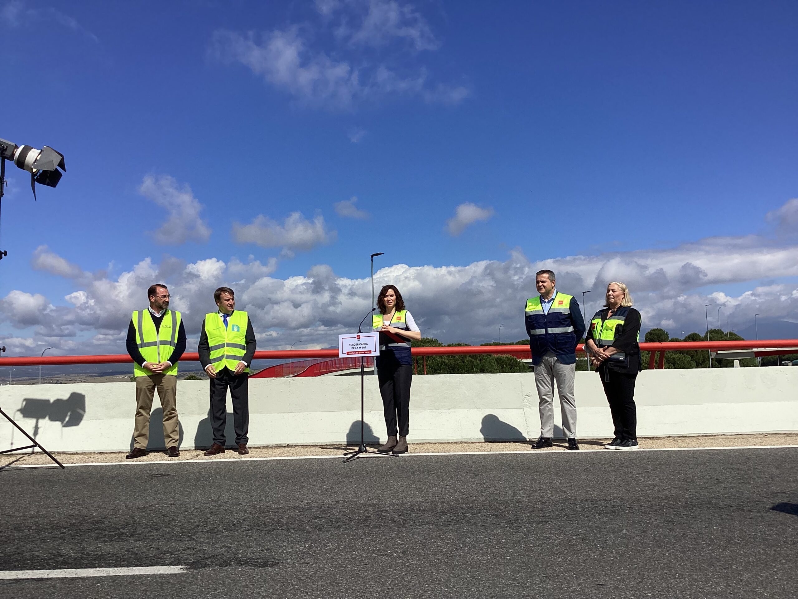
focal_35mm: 31
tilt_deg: +4.7
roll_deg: +1.0
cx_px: 399
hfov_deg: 58.4
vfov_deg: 45.4
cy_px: 300
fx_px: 715
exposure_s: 1/2809
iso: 25
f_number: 2.4
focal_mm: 3.3
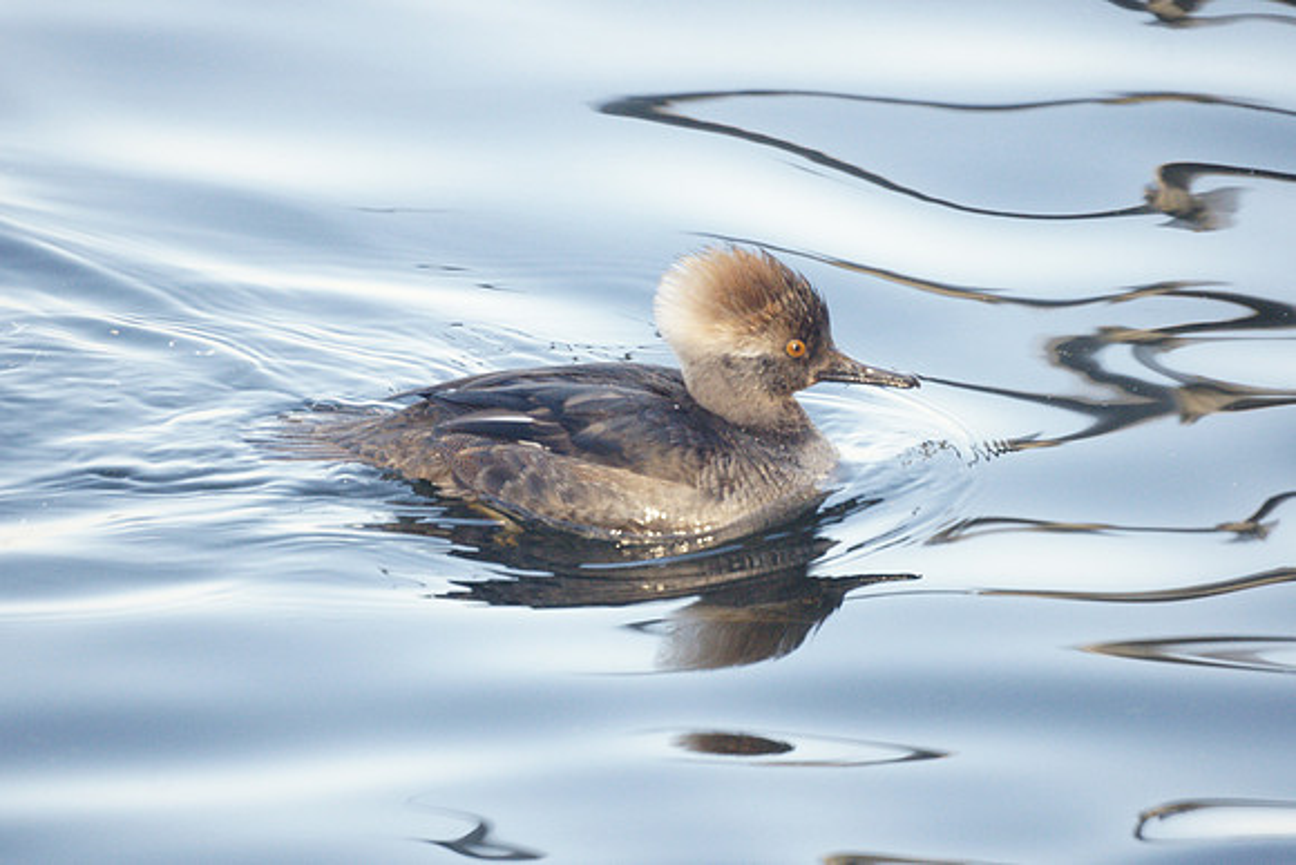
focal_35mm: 750
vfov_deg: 1.8
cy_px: 432
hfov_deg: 2.7
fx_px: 27005
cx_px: 648
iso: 1600
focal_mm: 500
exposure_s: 1/320
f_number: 8
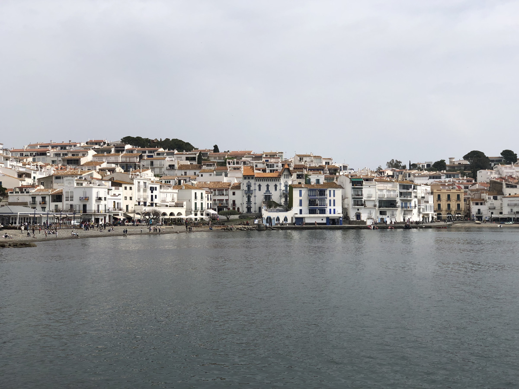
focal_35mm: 52
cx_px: 260
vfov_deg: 28.0
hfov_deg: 36.8
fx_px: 780
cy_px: 194
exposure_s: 1/2088
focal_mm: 6
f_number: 2.4
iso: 16
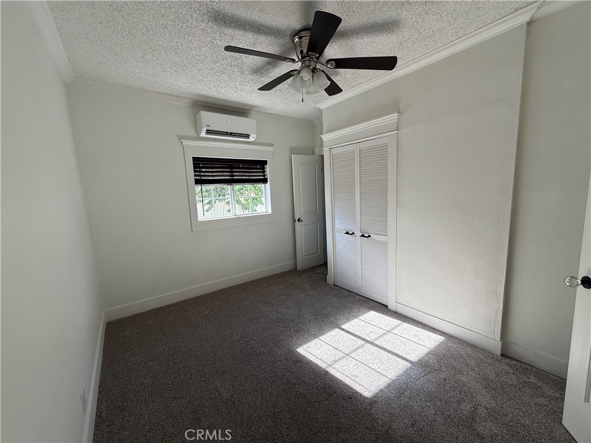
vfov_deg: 85.7
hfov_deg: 102.1
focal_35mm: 14
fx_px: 239
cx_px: 296
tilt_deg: -8.1
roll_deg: +2.1
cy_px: 222
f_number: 2.2
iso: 64
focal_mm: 2.22
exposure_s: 1/280
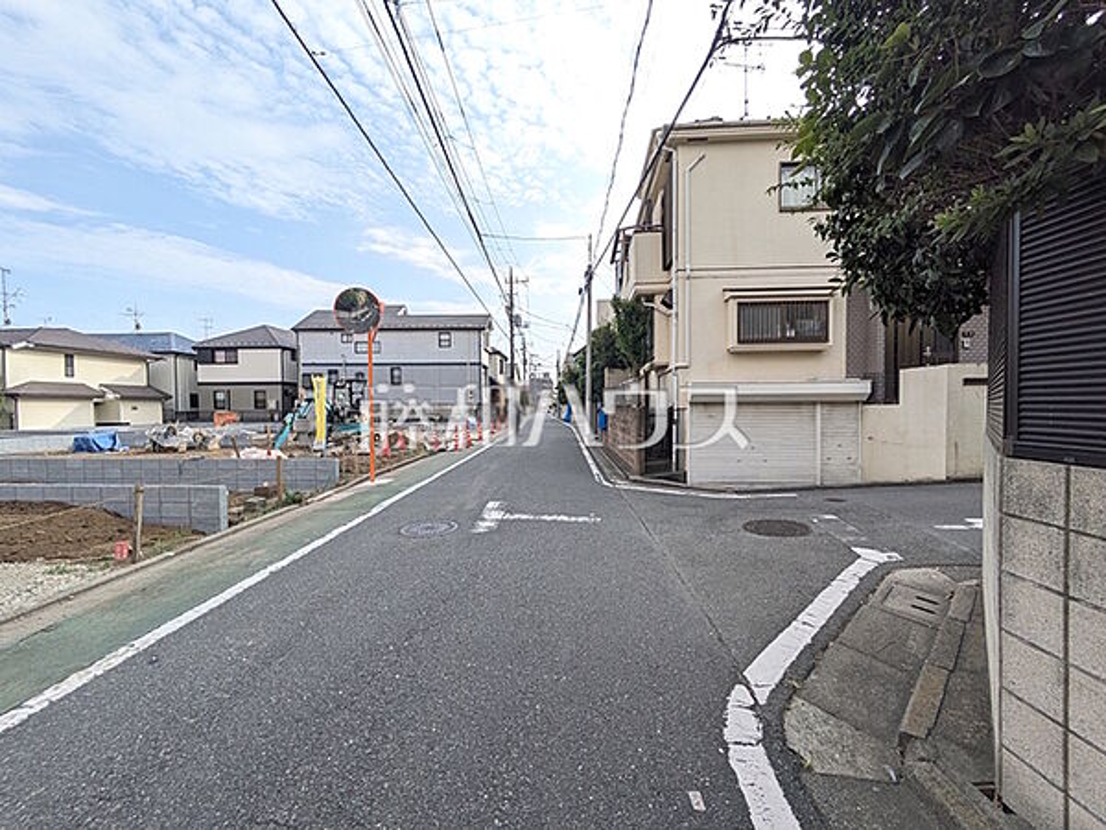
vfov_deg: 85.7
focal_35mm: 14
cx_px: 553
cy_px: 415
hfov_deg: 102.1
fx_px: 447
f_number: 2.2
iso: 53
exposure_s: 1/925
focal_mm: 1.83
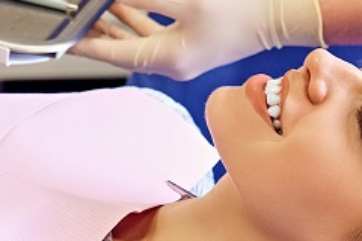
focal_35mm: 221
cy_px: 264
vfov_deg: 6.2
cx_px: 170
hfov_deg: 9.3
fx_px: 2222
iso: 400
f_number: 2.8
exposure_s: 1/125
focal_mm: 35
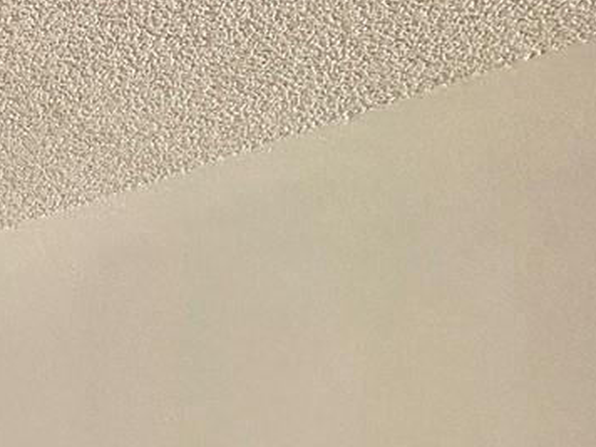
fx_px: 1085
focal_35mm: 63
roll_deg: +0.2
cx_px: -571
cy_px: 635
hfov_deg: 19.3
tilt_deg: +1.0
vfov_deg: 20.5
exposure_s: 1/593
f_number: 2.2
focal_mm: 2.22
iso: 40
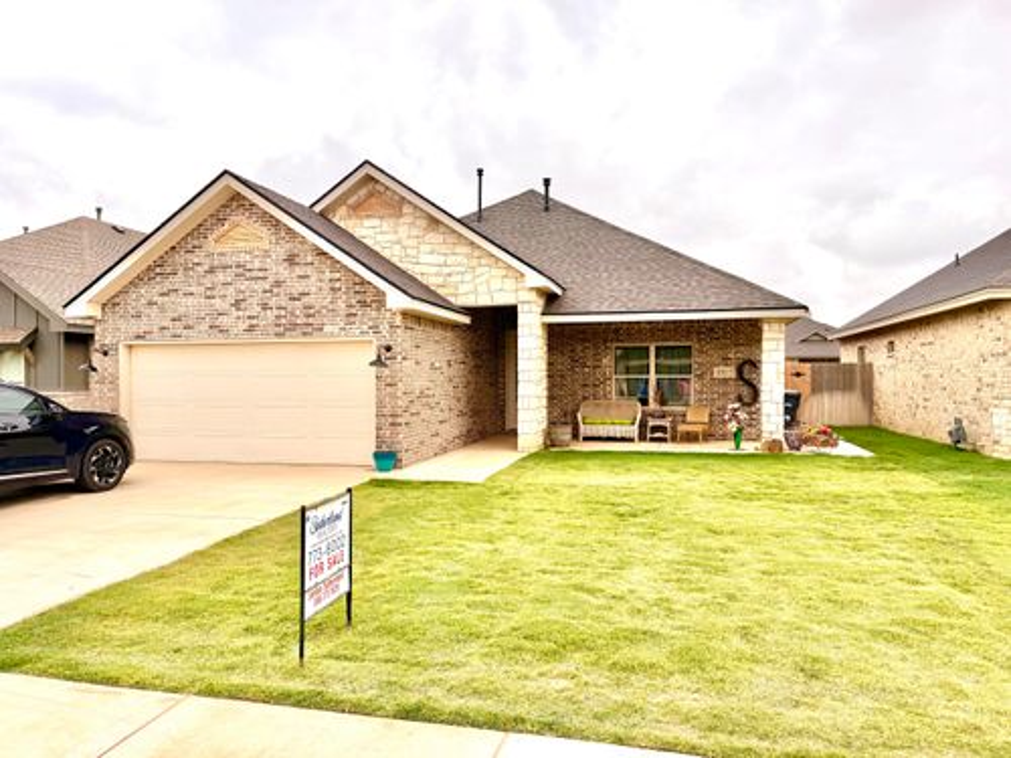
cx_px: 506
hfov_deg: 71.6
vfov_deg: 56.8
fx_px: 701
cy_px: 379
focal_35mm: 24
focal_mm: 6.76
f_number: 1.78
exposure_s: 1/5319
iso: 80
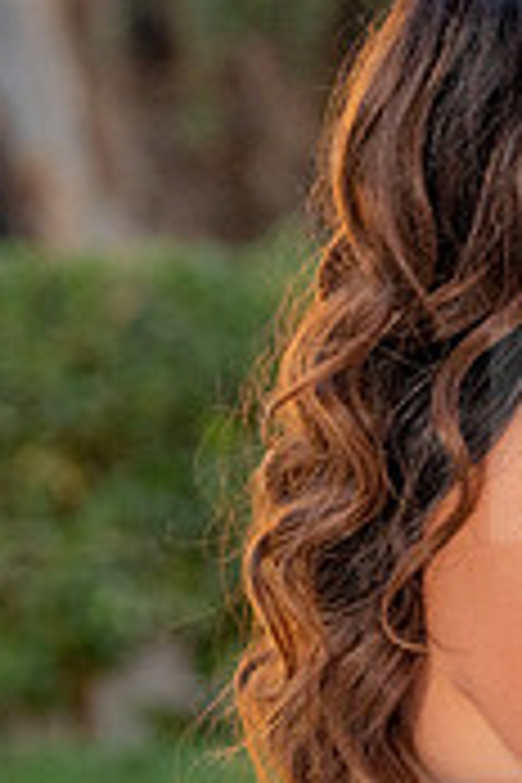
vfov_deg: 6.2
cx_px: 882
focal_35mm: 333
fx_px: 7242
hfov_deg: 4.1
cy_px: 434
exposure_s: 1/200
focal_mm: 100
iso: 1600
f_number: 4
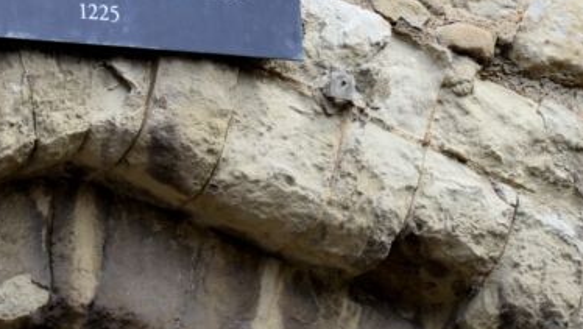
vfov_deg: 2.3
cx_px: 217
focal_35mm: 536
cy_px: 51
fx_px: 8292
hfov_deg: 4.0
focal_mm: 200
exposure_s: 1/160
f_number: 8
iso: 200
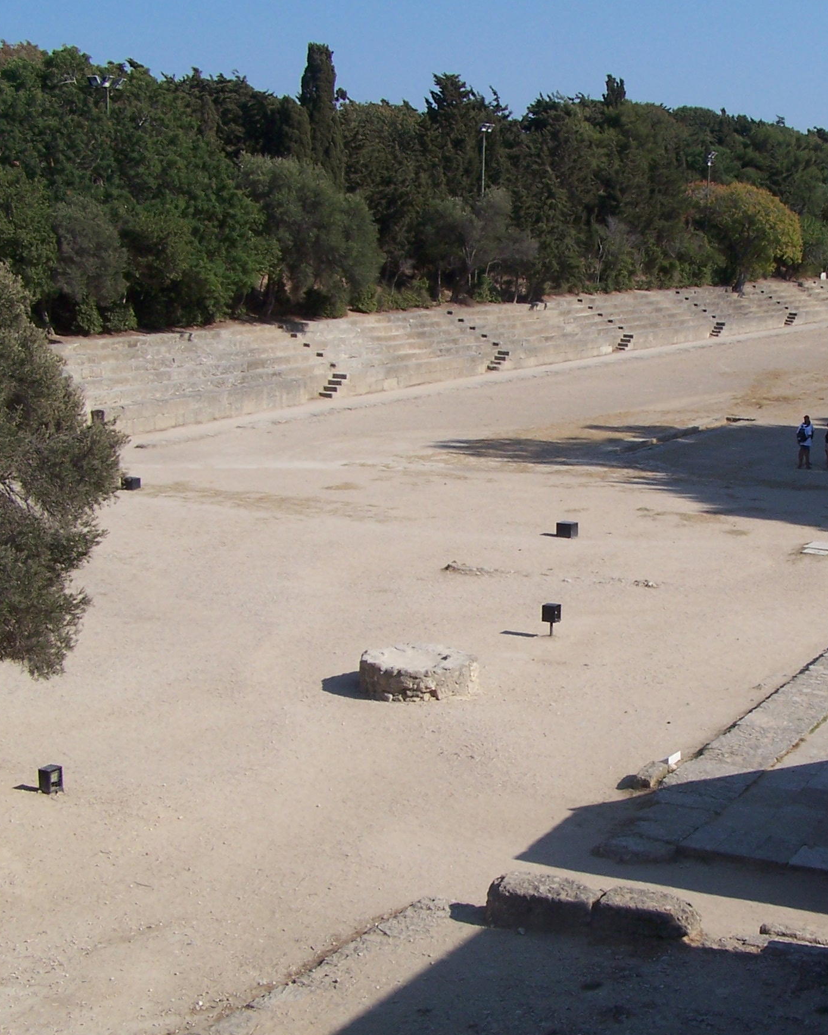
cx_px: 683
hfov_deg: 27.0
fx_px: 1684
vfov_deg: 34.1
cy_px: 532
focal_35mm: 55
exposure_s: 1/750
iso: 80
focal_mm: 6.3
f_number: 5.6
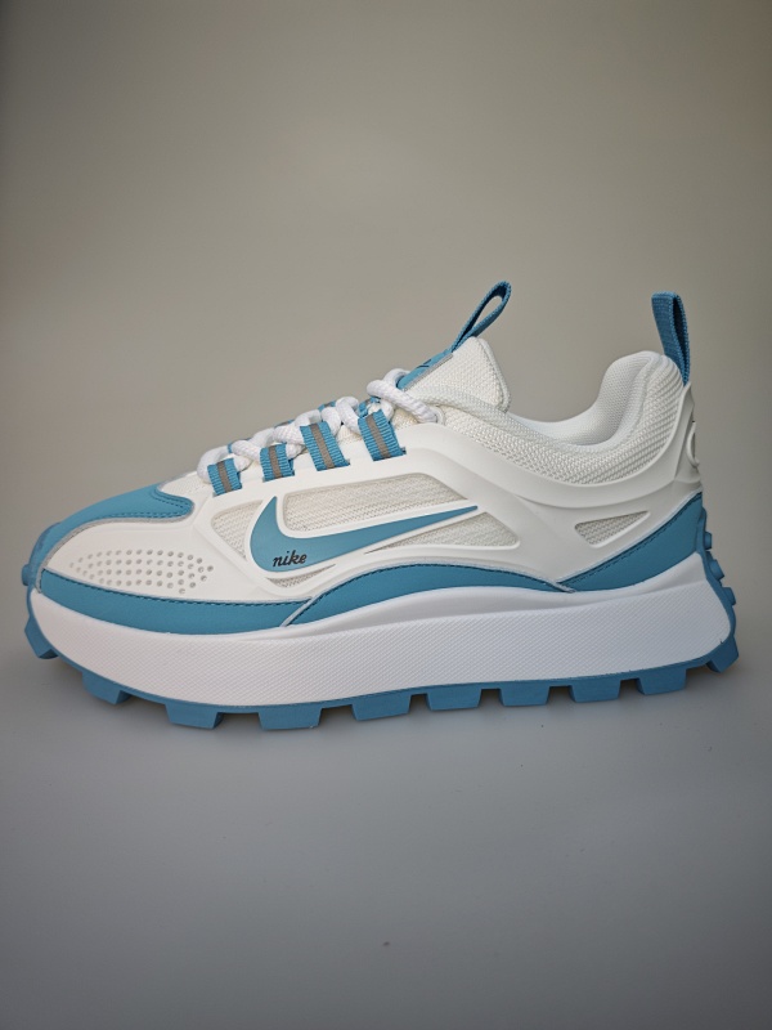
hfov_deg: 58.9
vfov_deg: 73.9
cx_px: 386
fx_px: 684
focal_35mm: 23
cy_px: 515
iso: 100
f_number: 1.62
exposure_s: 1/100
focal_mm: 6.55
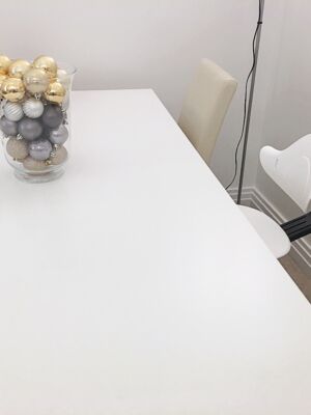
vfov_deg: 61.7
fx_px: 347
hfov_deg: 48.2
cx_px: 156
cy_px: 208
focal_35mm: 29
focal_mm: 4.15
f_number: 2.2
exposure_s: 1/17
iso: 40
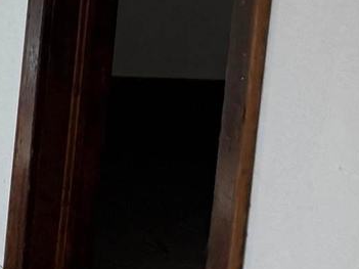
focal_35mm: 140
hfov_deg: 10.7
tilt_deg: -12.9
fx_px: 1451
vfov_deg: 10.2
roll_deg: +0.7
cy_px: -159
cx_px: -653
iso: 125
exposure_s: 1/121
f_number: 1.78
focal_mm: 6.76
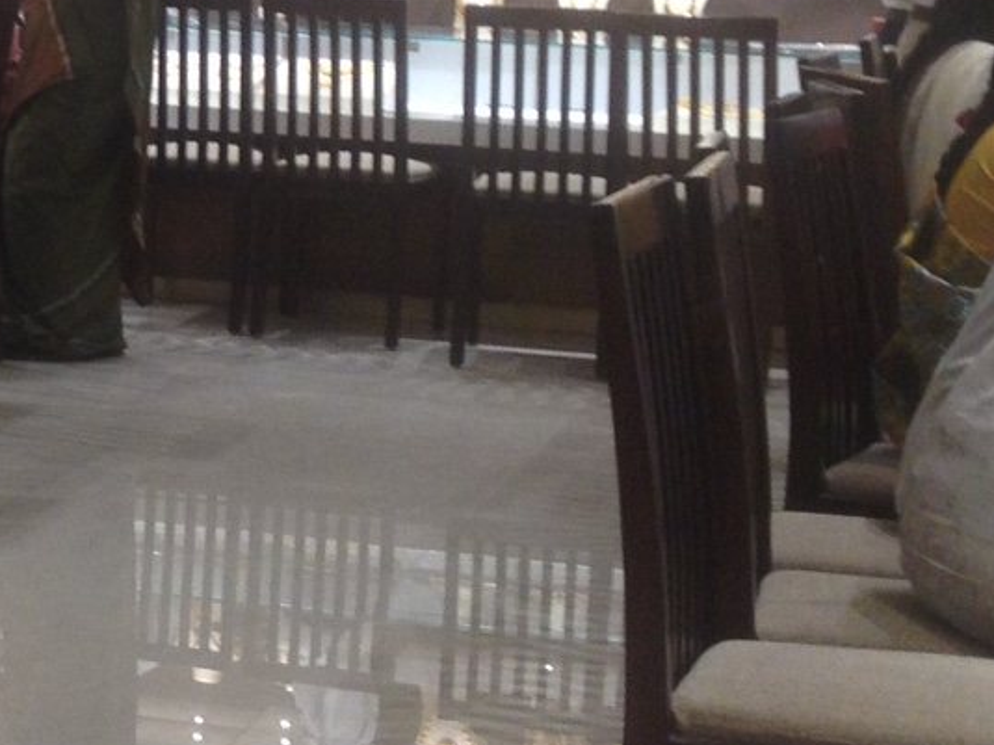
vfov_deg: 10.9
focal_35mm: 134
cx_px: -403
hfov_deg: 14.0
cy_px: -30
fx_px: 3847
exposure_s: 1/60
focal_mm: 4.28
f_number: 2.4
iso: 64
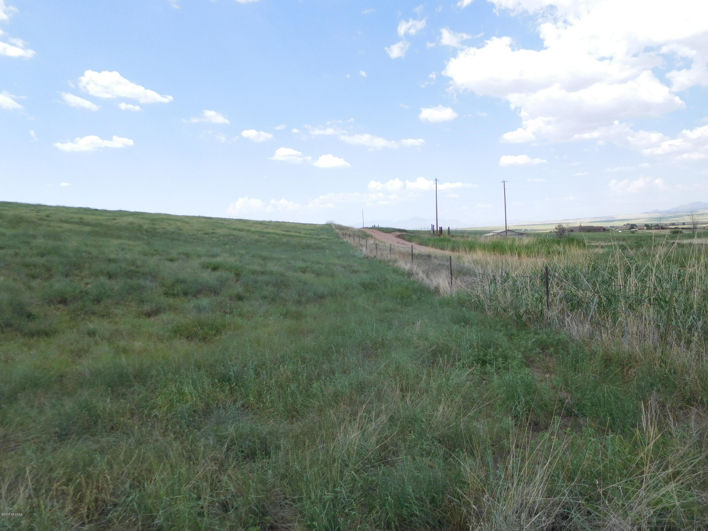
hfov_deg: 69.4
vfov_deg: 54.9
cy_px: 266
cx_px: 354
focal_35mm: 25
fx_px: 511
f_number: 3.4
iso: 125
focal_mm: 4.5
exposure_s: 1/800
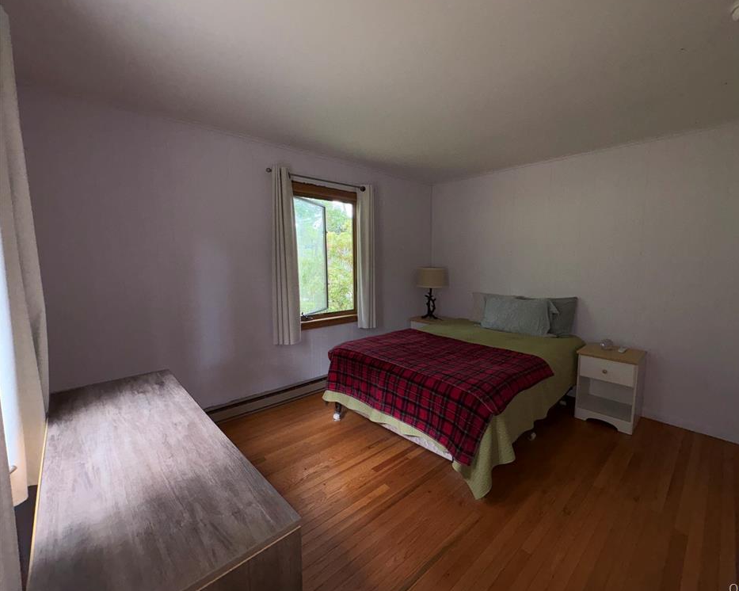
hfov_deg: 96.5
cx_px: 404
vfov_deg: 84.0
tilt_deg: -5.9
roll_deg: +0.2
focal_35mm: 15
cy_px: 295
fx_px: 328
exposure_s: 1/69
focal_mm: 2.22
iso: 64
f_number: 2.2
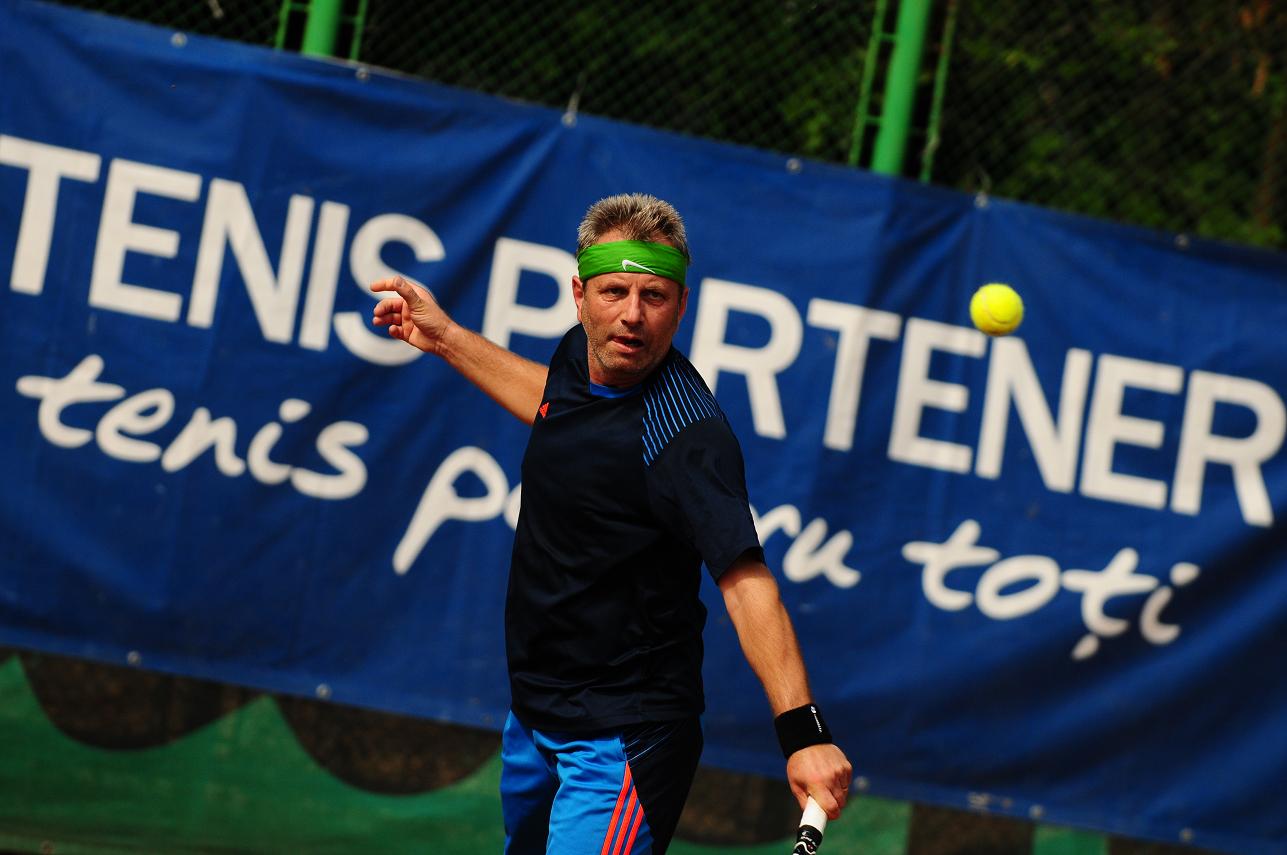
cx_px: 644
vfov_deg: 5.1
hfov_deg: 7.6
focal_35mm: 270
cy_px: 428
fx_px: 9641
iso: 400
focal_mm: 180
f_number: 4.5
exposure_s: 1/4000
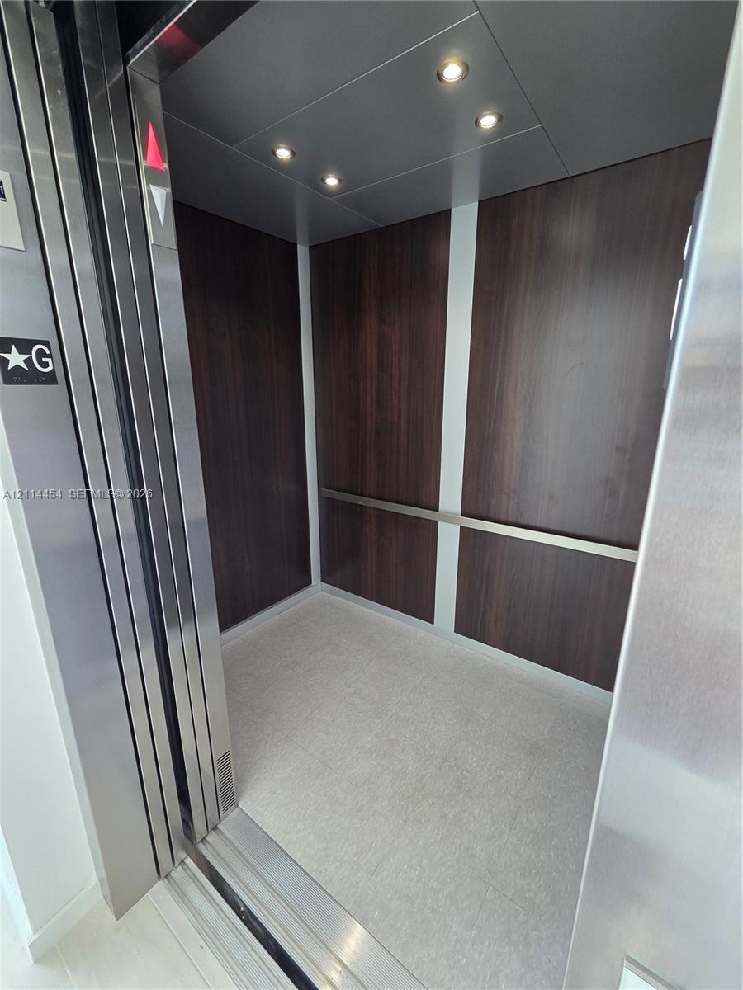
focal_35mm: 13
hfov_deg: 89.9
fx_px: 372
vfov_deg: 106.2
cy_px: 495
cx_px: 372
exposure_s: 1/120
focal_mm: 2.2
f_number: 2.2
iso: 125
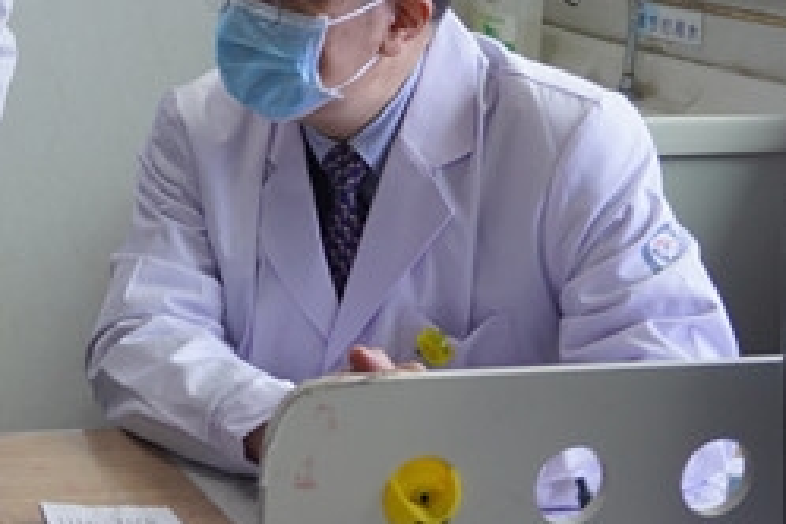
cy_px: 95
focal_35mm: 83
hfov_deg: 23.1
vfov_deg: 16.3
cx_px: -73
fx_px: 1812
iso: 640
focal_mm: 20
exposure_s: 1/160
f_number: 4
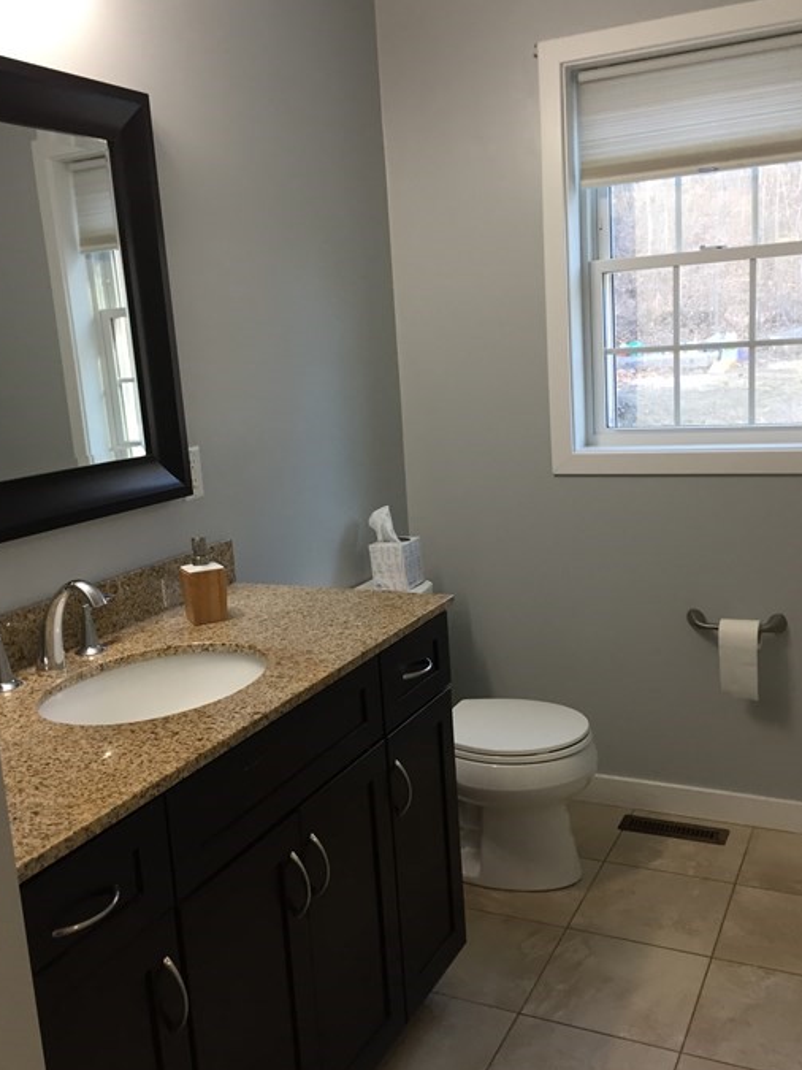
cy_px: 542
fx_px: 1020
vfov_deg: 55.4
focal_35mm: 33
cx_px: 407
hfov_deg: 42.9
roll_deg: +1.8
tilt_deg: -11.2
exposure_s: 1/30
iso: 64
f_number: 2.2
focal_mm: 4.15
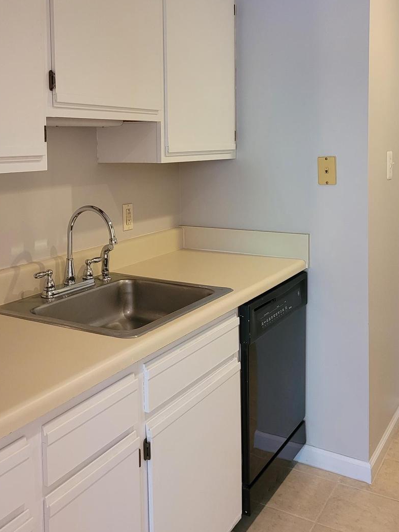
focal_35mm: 38
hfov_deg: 37.5
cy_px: 190
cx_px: 155
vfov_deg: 48.4
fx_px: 584
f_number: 1.8
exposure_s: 1/40
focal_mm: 5.4
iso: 250
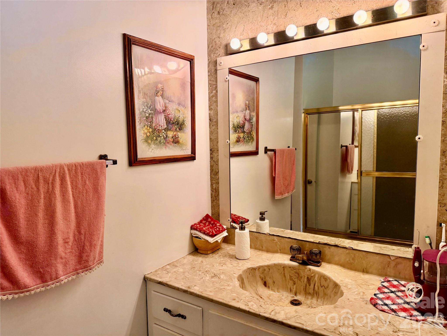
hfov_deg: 71.6
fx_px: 310
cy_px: 168
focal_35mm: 24
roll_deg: +1.7
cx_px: 224
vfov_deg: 56.8
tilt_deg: -6.7
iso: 125
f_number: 1.78
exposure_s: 1/200
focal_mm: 6.76
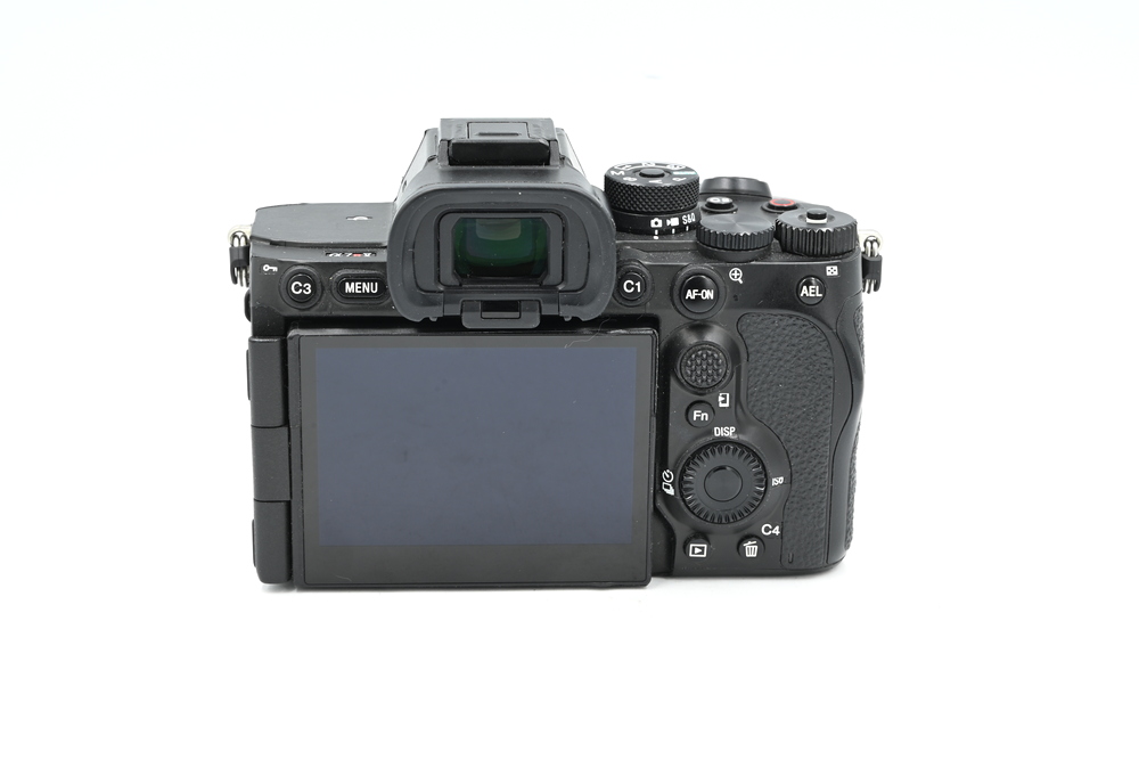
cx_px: 570
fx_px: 2373
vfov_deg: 18.2
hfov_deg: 27.0
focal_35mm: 75
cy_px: 380
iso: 200
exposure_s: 1/13
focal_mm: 75
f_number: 14
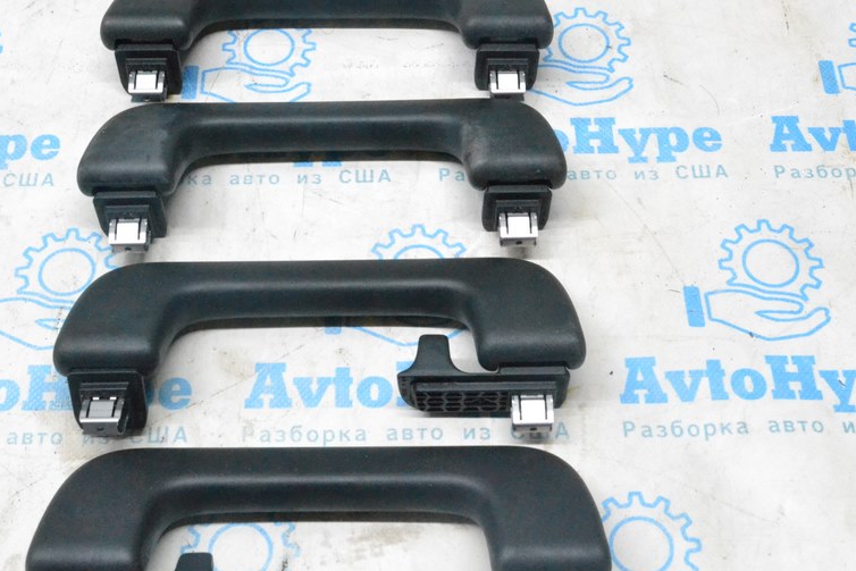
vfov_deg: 25.5
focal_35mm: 53
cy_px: 261
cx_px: 398
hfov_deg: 37.5
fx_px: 1260
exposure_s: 1/125
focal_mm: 26
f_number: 10
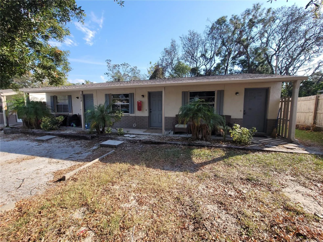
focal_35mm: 13
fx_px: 121
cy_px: 121
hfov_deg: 106.2
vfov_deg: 89.9
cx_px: 162
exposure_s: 1/859
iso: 64
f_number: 2.2
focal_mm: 2.2
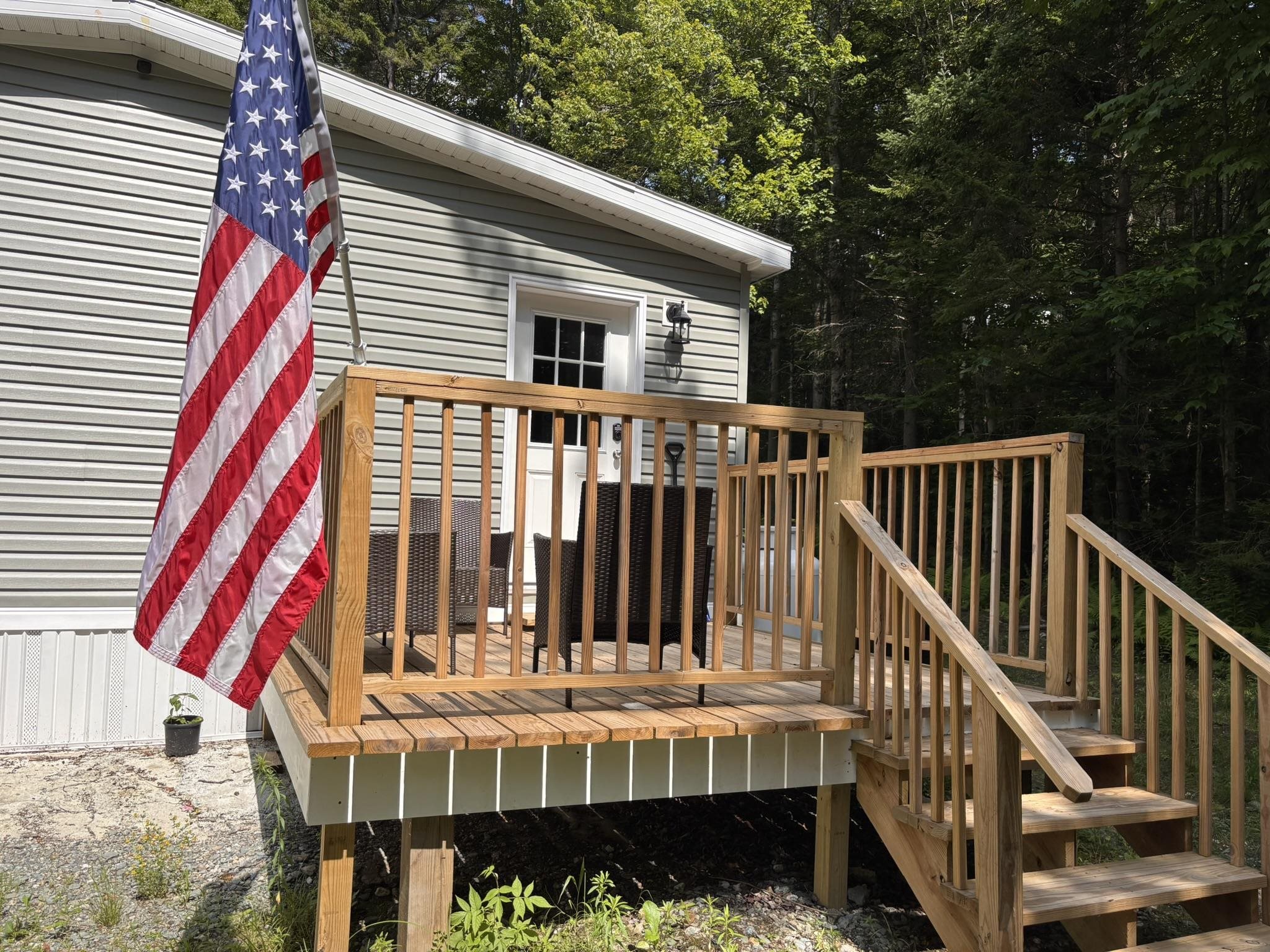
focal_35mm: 26
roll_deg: -1.7
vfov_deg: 53.1
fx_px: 954
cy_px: 476
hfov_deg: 67.3
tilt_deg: +2.4
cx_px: 635
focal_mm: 5.96
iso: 50
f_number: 1.6
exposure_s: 1/2513
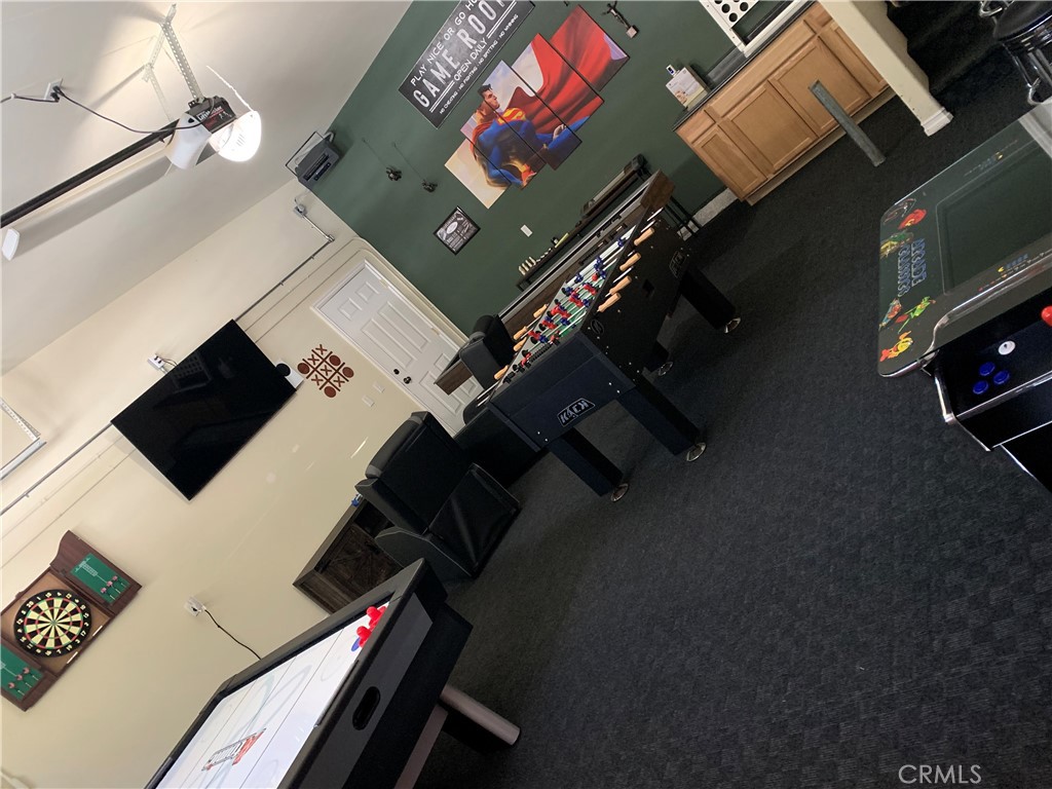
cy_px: 394
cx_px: 526
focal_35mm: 26
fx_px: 790
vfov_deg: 53.1
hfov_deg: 67.3
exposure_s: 1/30
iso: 500
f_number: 1.8
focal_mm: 4.25
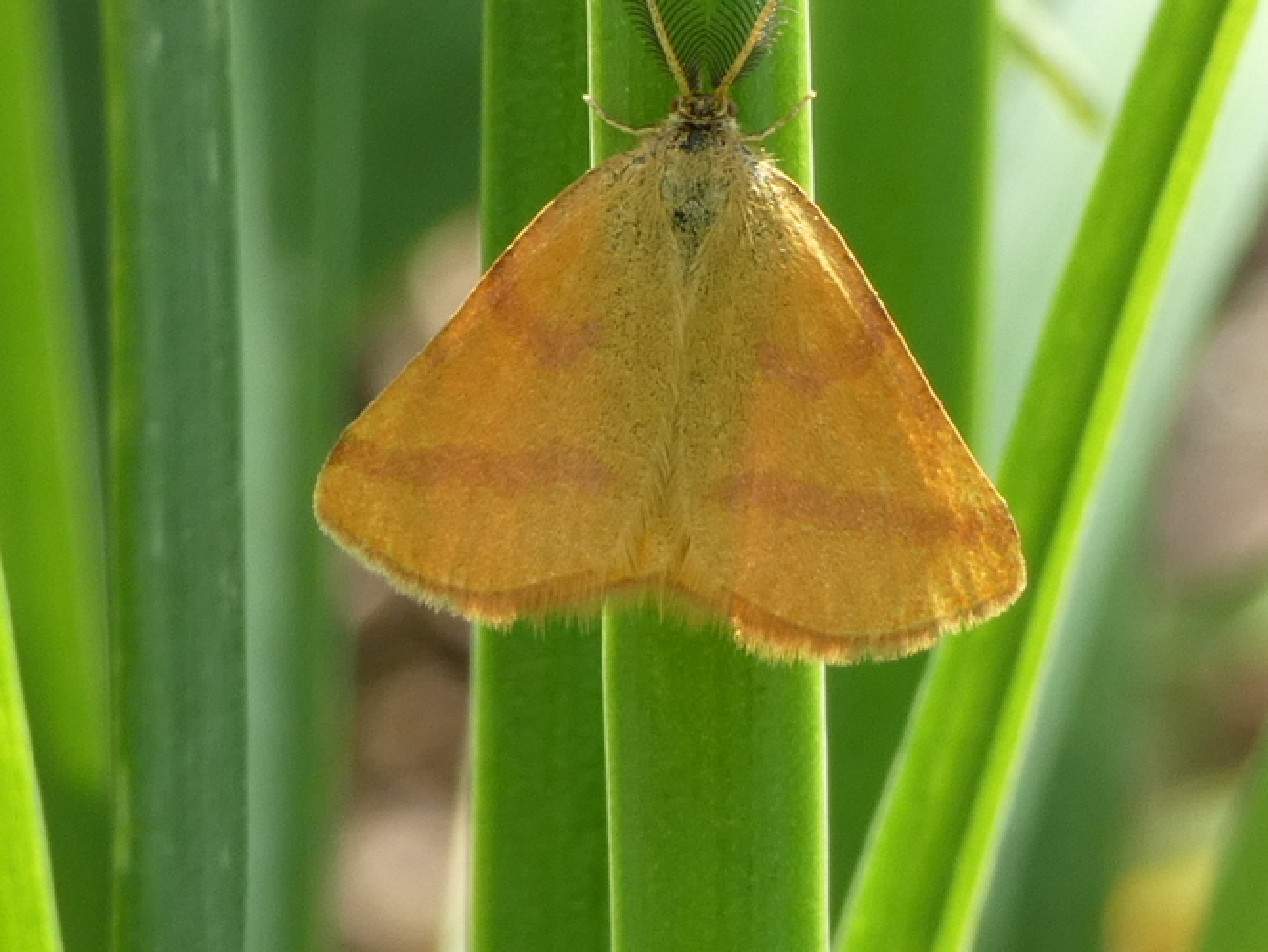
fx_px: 7257
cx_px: 739
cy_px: 352
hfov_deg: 10.0
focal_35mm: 198
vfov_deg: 7.5
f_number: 5.4
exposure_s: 1/80
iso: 125
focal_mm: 27.5
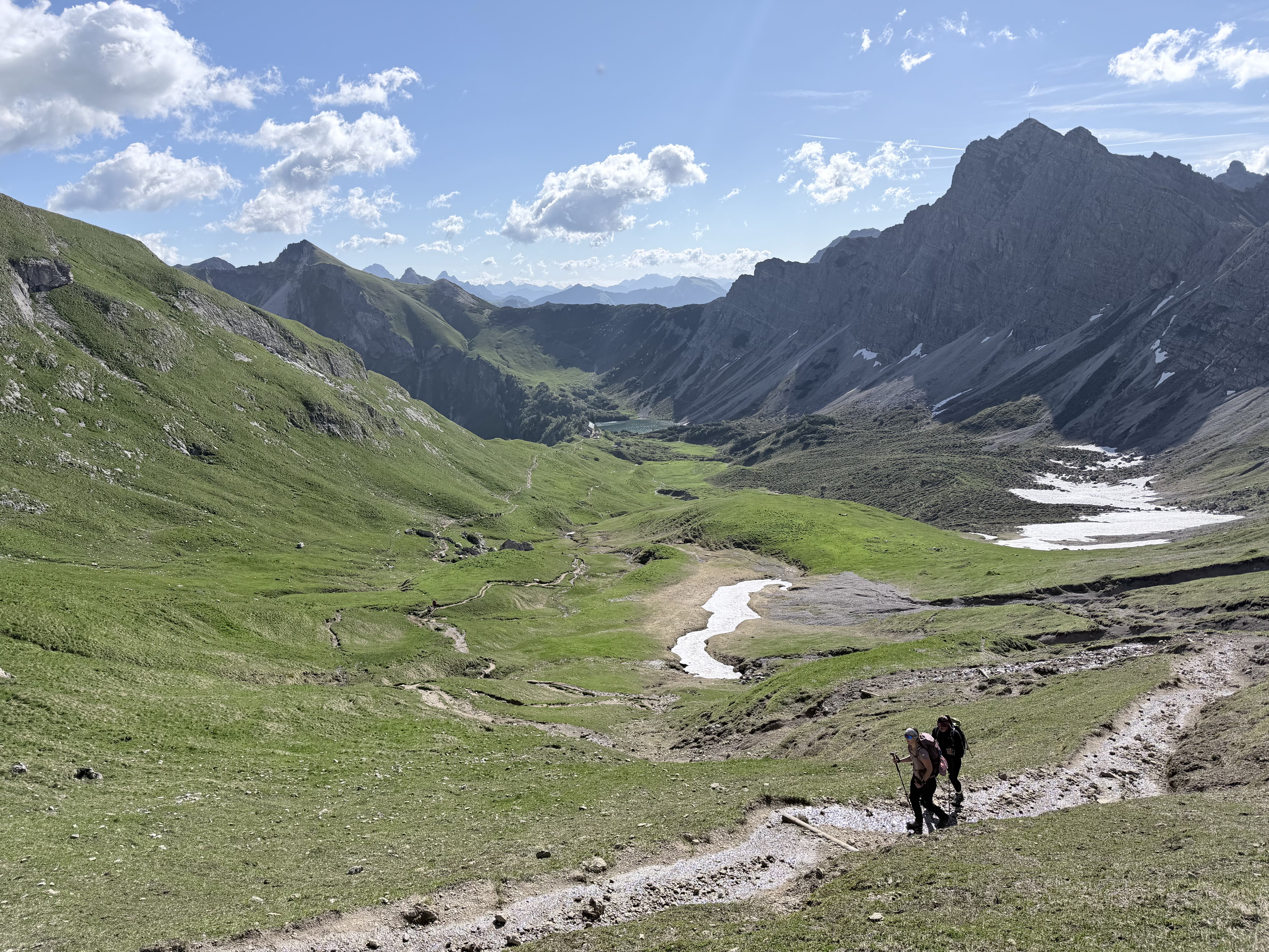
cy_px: 476
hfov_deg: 71.6
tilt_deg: -12.2
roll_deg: +1.9
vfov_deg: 56.8
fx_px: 880
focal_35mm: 24
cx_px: 634
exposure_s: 1/6711
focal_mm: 6.76
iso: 80
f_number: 1.78
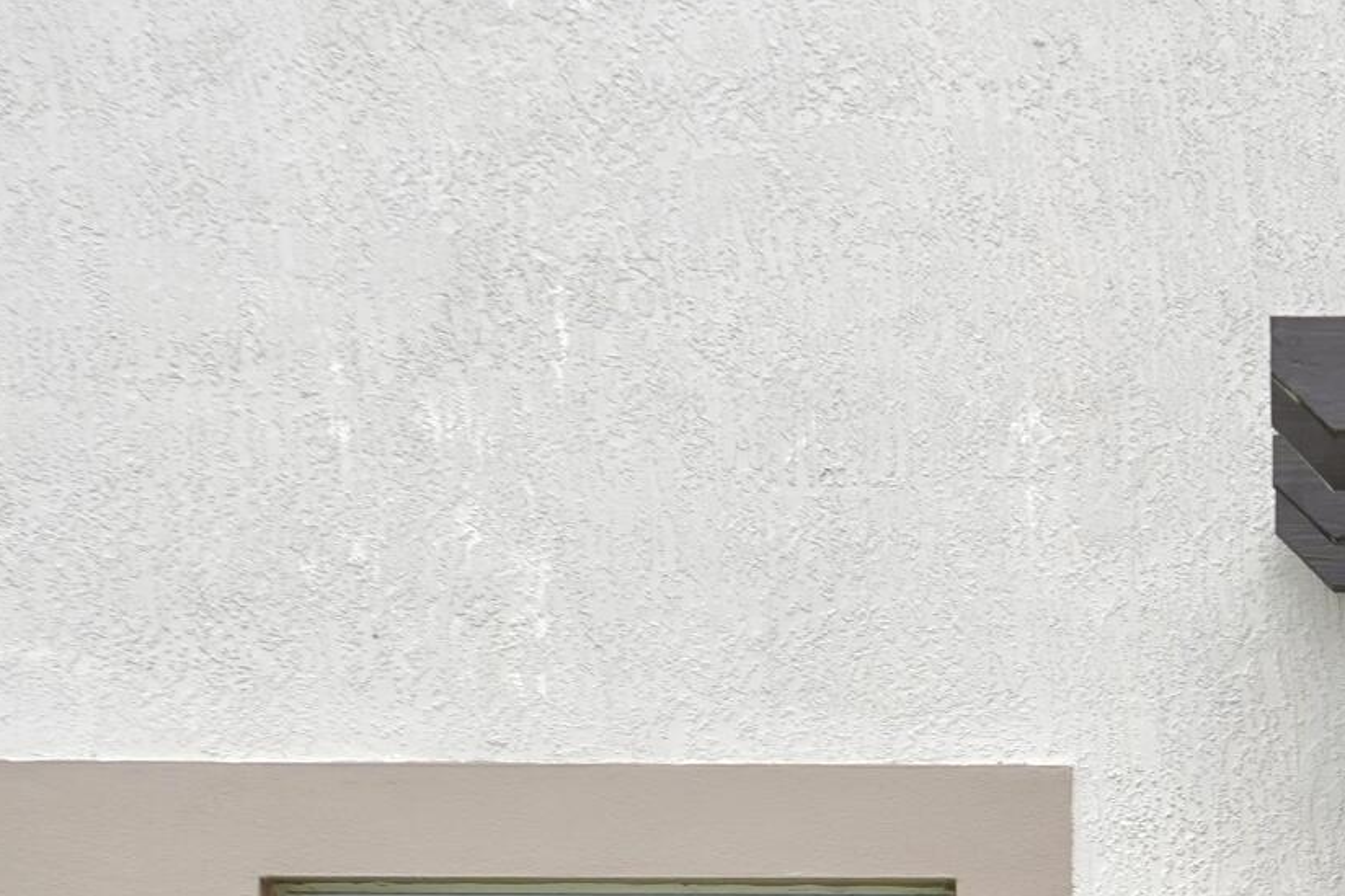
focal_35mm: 102
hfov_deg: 19.2
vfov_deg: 12.9
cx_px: 1474
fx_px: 3810
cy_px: 1223
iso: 250
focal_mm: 28
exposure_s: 1/125
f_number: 6.3
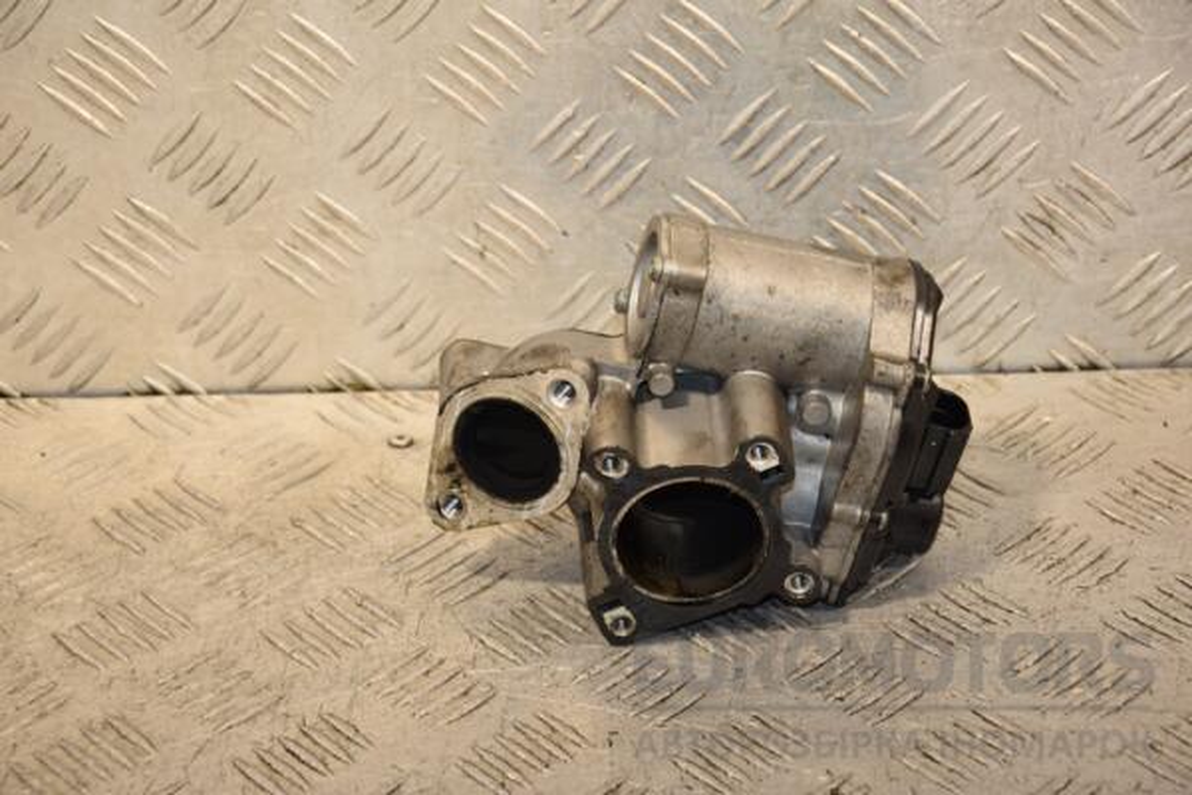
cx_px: 596
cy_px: 398
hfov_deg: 20.6
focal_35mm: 99
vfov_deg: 13.8
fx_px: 3278
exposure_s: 1/200
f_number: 5.6
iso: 800
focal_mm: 66
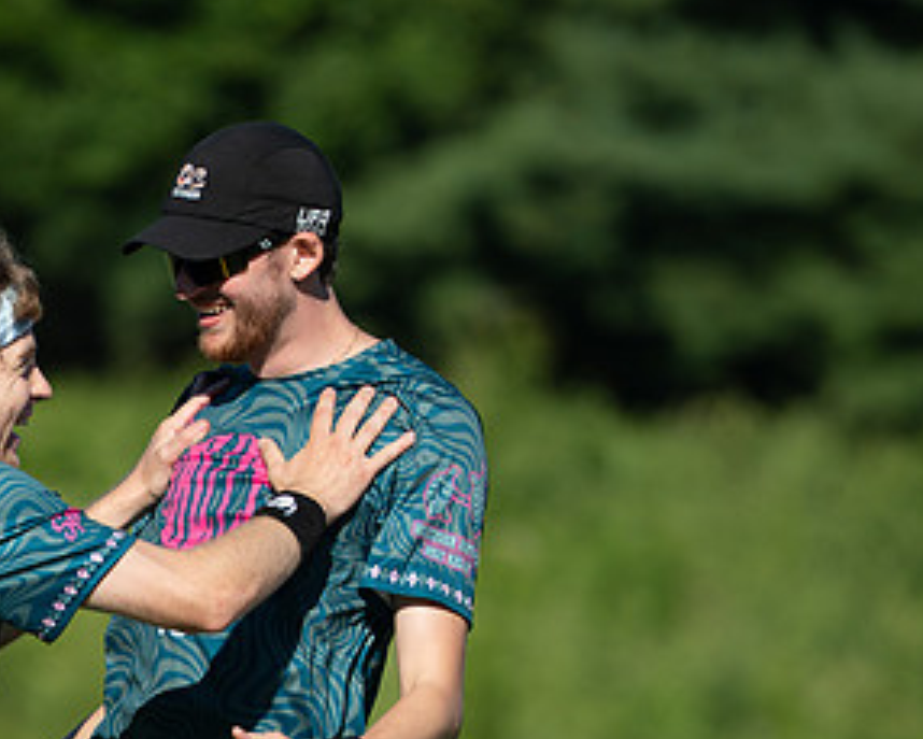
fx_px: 19593
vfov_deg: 2.2
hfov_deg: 2.7
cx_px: -44
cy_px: 837
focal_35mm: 717
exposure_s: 1/3200
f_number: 2.8
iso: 100
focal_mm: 200
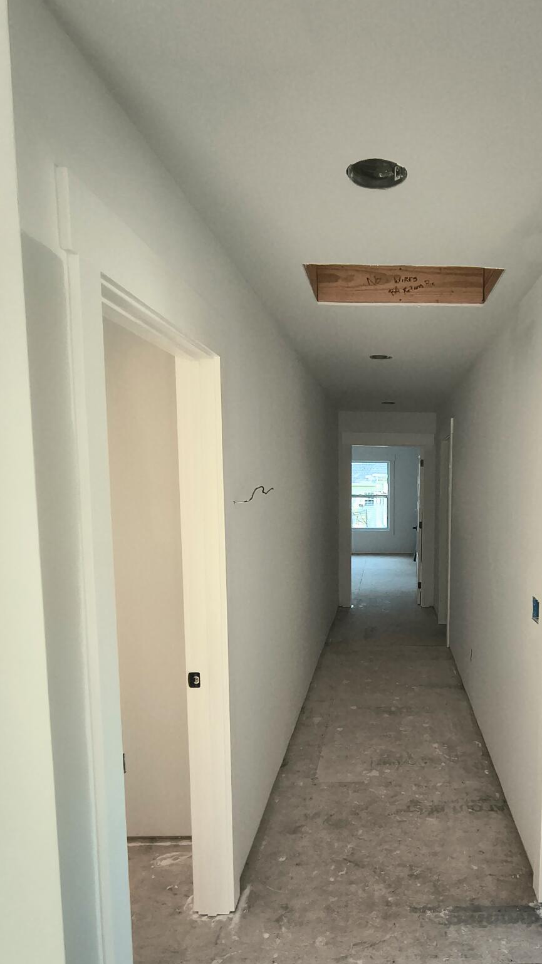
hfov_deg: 60.3
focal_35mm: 17
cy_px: 544
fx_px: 434
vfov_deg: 95.4
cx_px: 409
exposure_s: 1/120
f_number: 2.2
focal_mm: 2.13
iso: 588
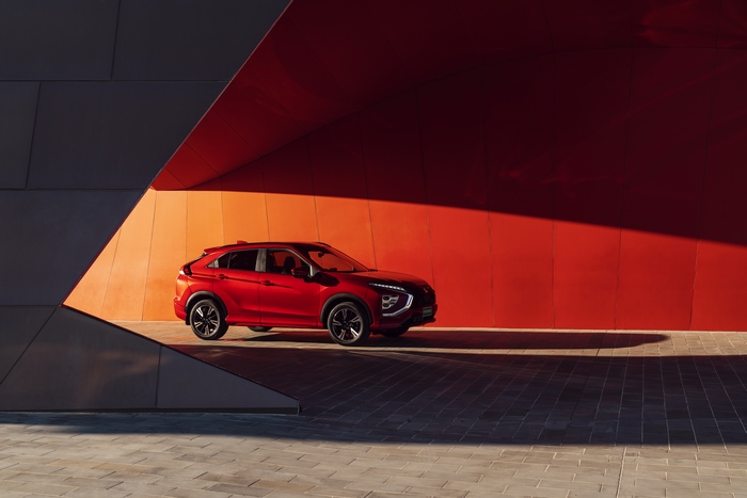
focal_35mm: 43
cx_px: 374
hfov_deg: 45.4
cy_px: 249
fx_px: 892
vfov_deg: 31.2
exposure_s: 1/125
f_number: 5
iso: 100
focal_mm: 43
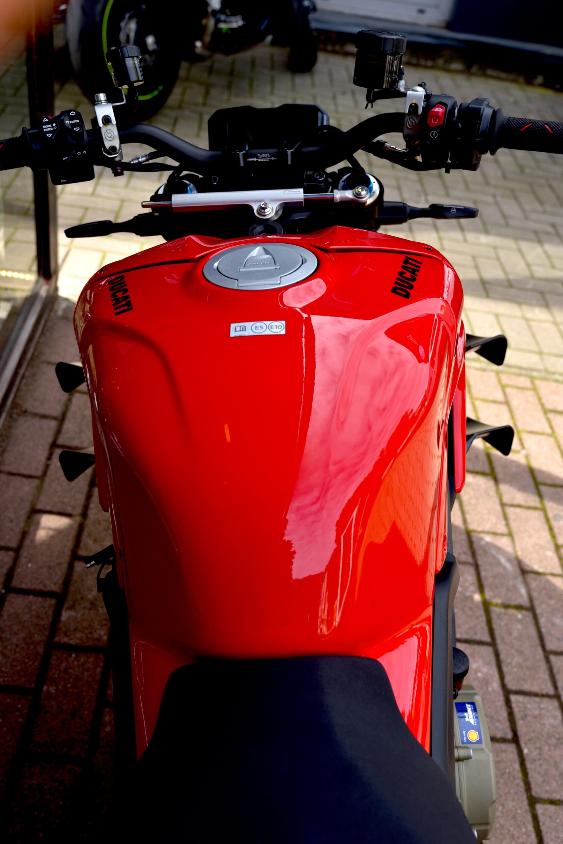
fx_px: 891
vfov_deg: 50.7
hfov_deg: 35.1
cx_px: 282
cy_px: 422
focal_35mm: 38
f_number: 5.6
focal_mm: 38
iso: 100
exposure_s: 1/125
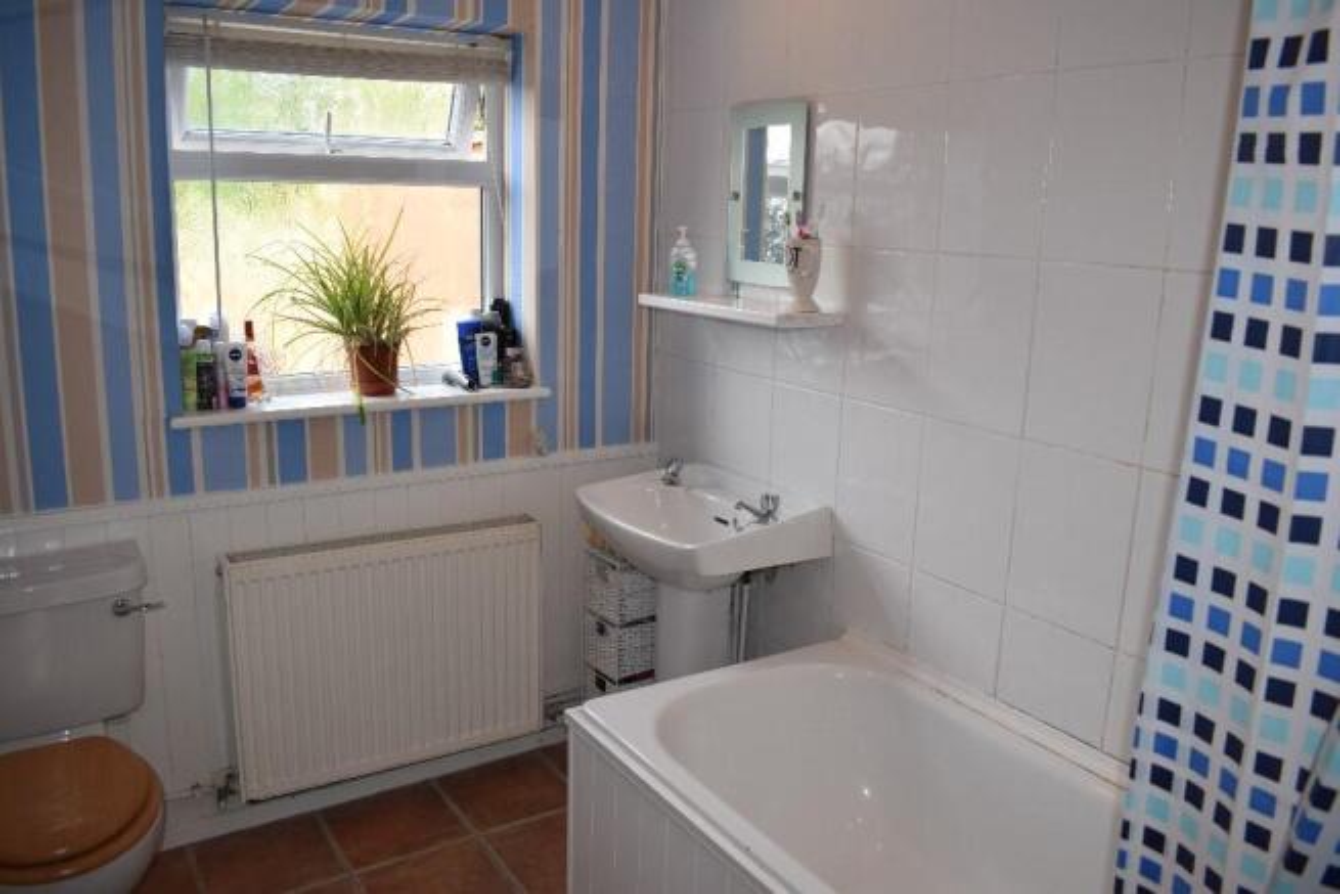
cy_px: 447
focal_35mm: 27
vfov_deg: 48.0
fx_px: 1005
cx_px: 670
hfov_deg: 67.4
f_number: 5.6
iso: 400
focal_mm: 18
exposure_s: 1/125
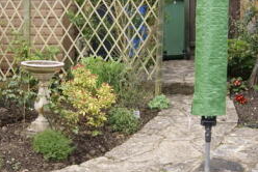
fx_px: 509
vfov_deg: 19.2
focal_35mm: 71
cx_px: 117
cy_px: 101
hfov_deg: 28.4
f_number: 7.1
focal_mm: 18
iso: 100
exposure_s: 1/160
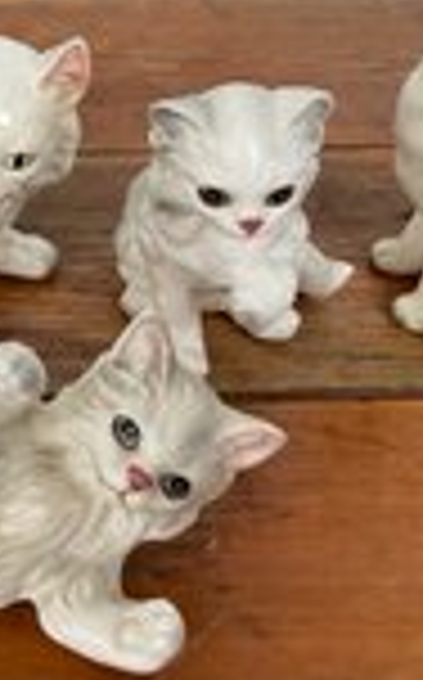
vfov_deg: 29.3
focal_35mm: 70
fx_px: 1295
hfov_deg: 17.8
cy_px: 268
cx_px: -56
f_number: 1.8
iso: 32
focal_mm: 3
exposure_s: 1/122
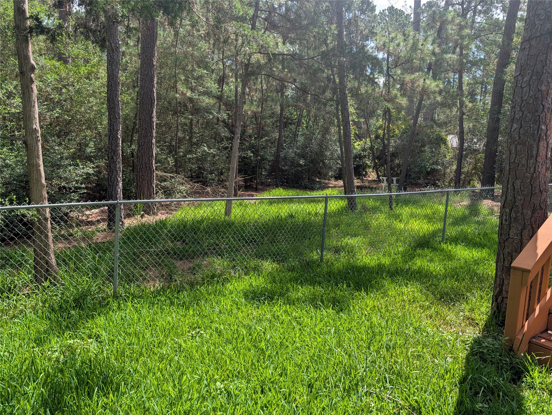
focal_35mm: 24
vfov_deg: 56.9
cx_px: 276
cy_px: 208
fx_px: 383
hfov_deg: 71.5
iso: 19
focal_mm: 6.9
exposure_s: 1/533
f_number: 1.68
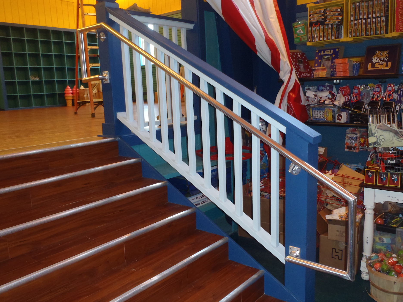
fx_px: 349
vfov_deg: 46.8
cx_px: 205
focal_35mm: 30
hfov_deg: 60.0
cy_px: 150
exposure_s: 1/30
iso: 250
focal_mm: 5
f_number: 3.9
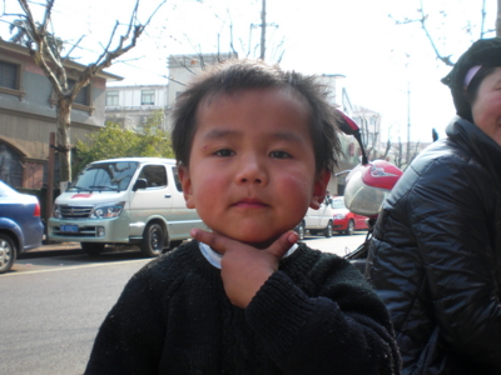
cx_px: 250
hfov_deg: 49.0
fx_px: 550
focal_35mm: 38
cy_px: 188
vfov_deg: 37.7
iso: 64
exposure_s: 1/320
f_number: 3.1
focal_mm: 6.3
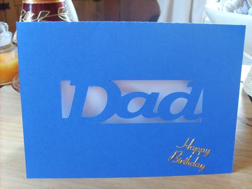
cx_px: 126
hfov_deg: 52.6
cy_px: 94
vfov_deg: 40.7
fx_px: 255
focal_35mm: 35
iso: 140
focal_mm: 5.8
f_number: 2.8
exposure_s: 1/10
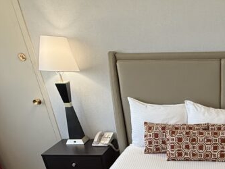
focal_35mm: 43
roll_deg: +0.9
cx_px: 204
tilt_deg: -34.8
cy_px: 226
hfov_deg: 40.4
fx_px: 280
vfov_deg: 27.4
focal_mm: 2.22
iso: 200
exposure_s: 1/120
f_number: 2.2
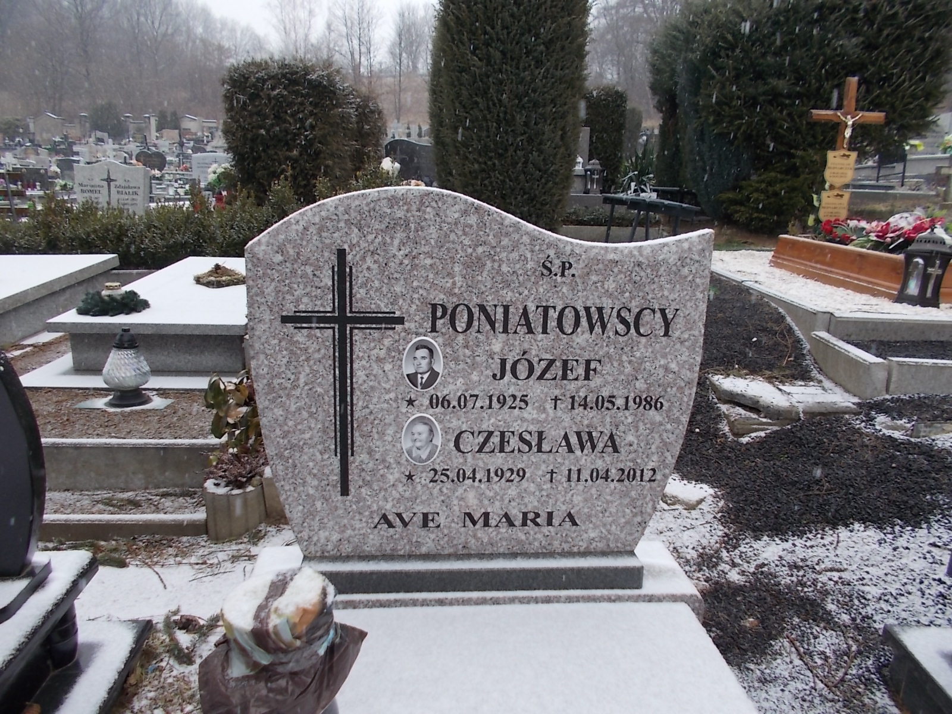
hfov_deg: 67.3
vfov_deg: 53.1
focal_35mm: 26
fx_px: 715
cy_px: 357
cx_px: 476
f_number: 3.2
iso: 80
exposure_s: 1/160
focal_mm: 4.6
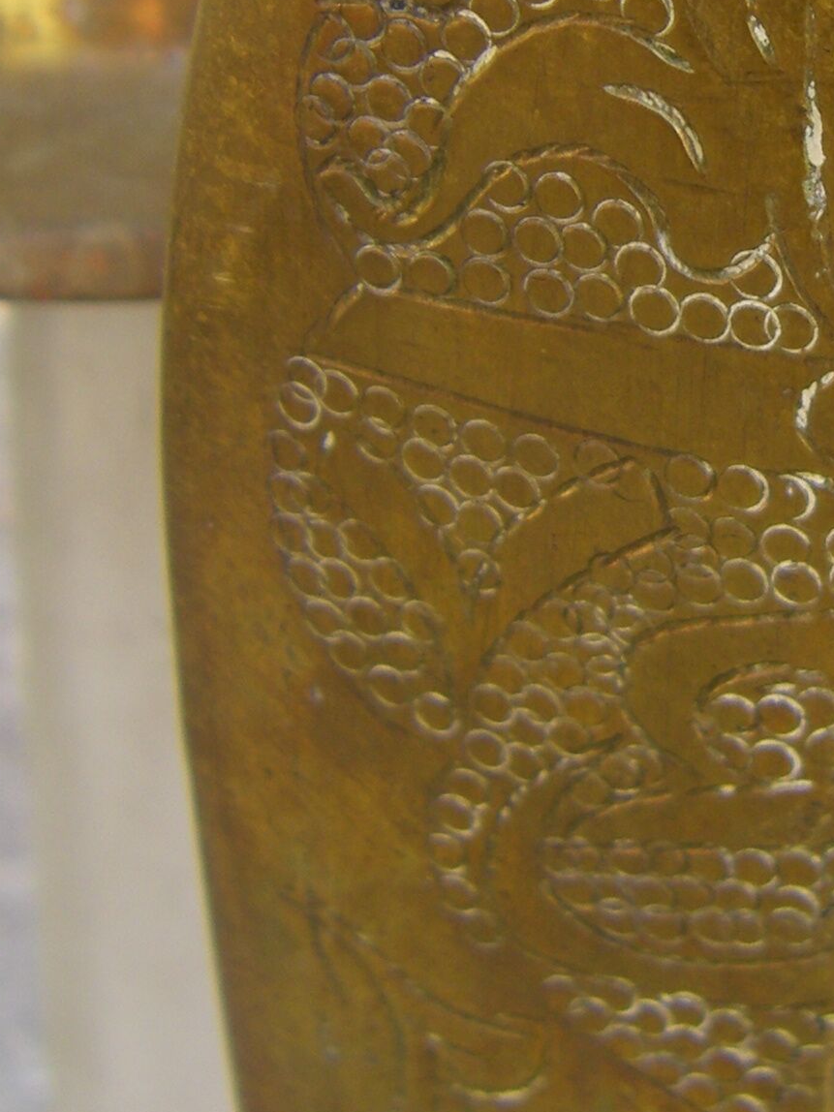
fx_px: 3469
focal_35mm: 108
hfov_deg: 13.5
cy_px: 336
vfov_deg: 18.1
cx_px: 860
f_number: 3.5
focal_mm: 6.3
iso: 64
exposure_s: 1/125
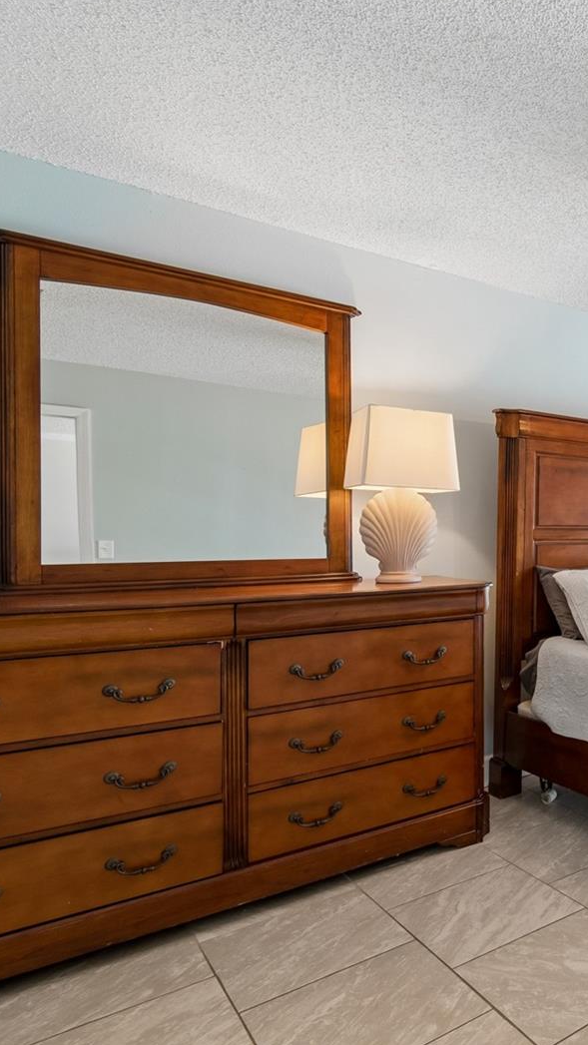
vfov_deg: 76.3
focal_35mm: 24
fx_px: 665
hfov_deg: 36.5
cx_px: 709
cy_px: 519
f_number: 7.1
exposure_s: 1/30
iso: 100
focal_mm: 10
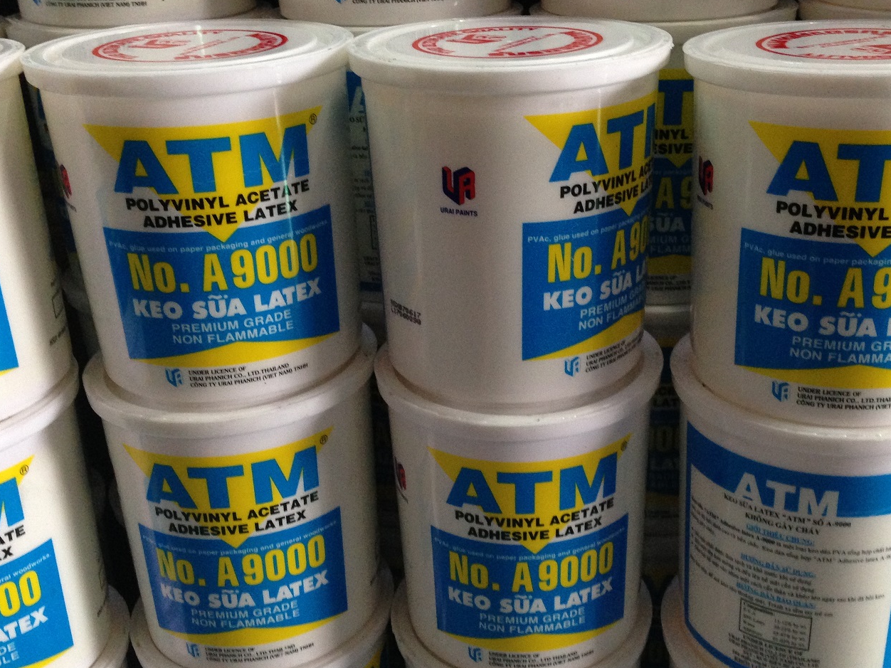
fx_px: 1107
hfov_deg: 43.8
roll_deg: +0.4
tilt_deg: -24.8
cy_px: 324
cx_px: 503
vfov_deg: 33.6
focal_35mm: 43
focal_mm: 4.12
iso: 200
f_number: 2.4
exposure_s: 1/20
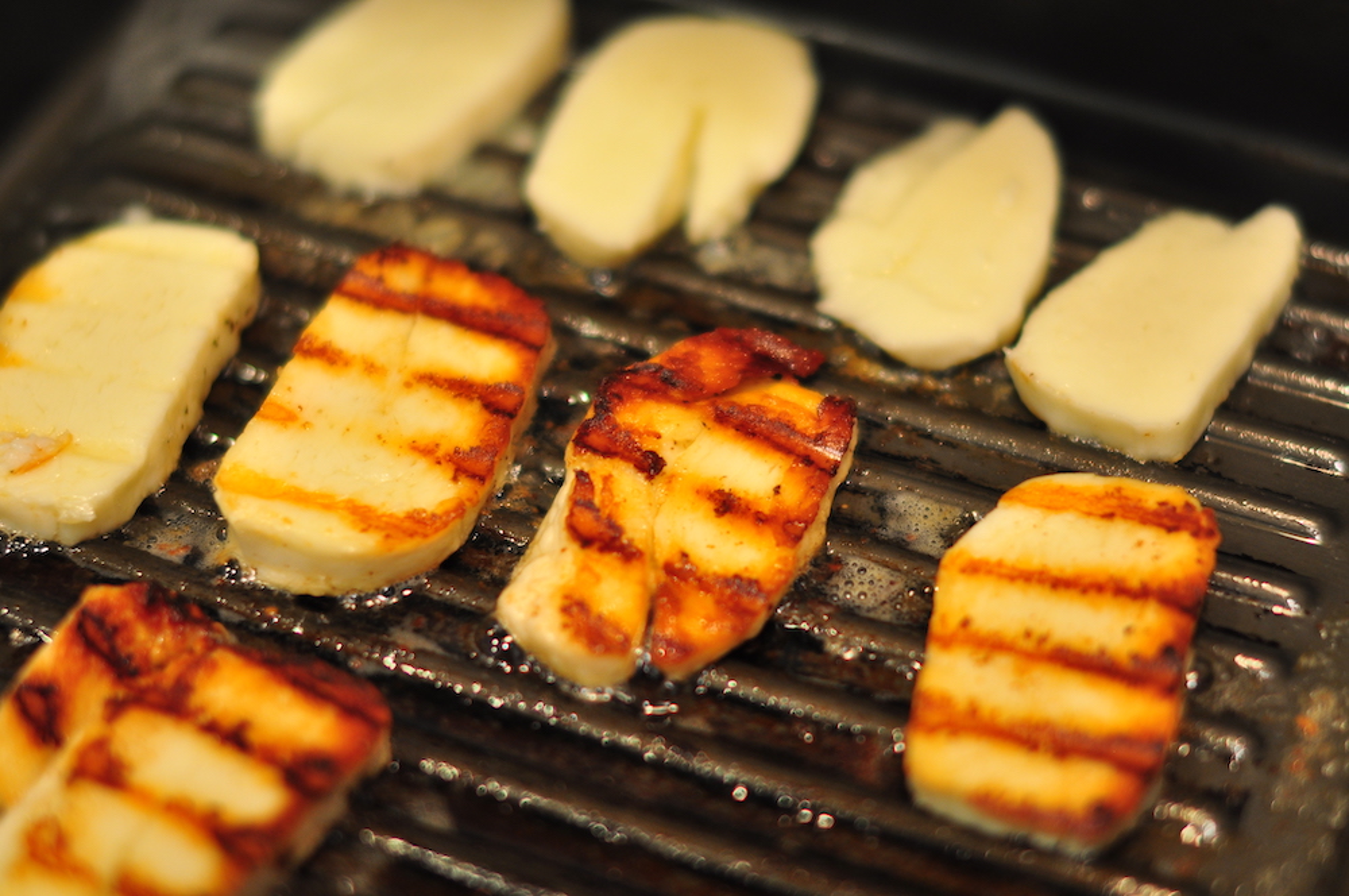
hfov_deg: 27.0
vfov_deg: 18.1
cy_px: 448
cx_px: 674
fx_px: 2807
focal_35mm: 75
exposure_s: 1/125
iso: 320
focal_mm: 50
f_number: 1.4
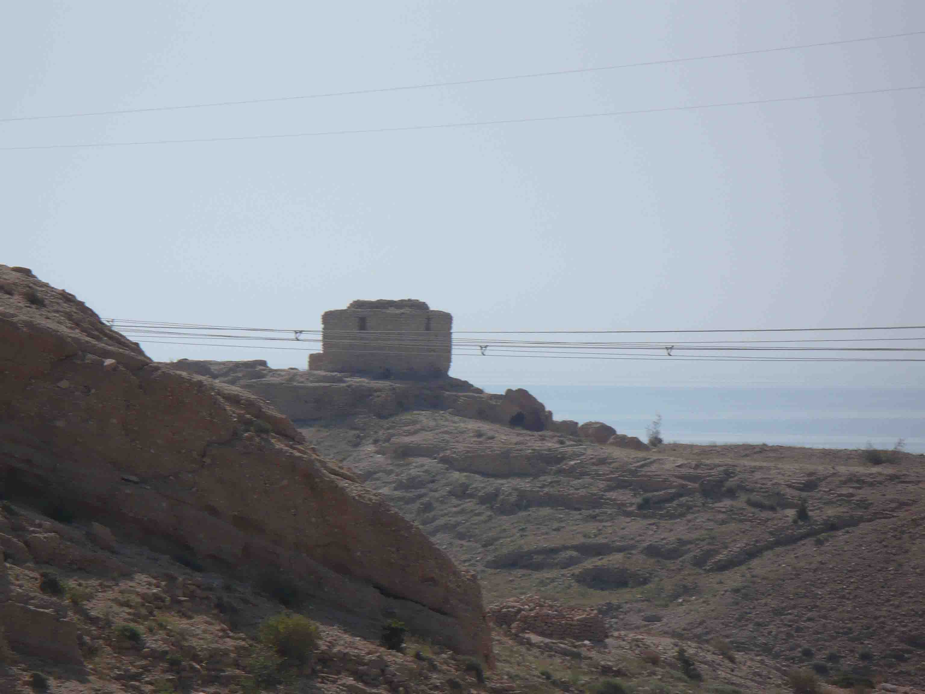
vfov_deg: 6.7
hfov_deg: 8.9
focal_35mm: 222
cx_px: 462
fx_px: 5932
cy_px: 347
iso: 100
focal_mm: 36.6
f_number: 13
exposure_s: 1/200
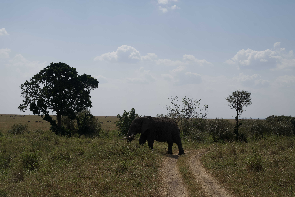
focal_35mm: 49
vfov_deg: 27.5
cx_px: 148
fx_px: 402
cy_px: 98
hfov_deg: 40.3
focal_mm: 49
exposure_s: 1/2500
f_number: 6.3
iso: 200
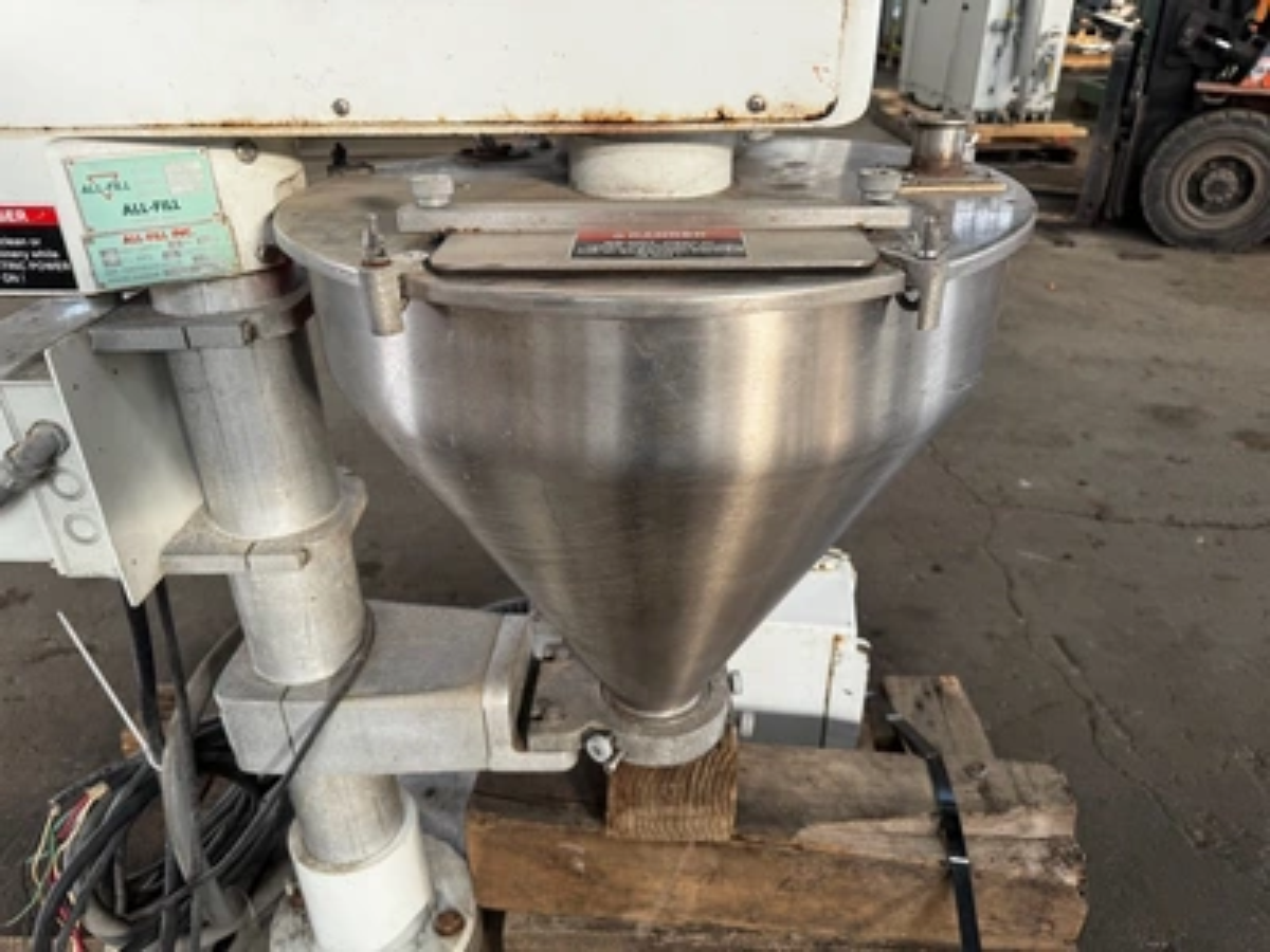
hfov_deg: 71.6
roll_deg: +1.6
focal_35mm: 24
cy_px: 476
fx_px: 881
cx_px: 635
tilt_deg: -30.4
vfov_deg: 56.8
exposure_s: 1/60
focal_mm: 6.76
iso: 125
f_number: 1.78
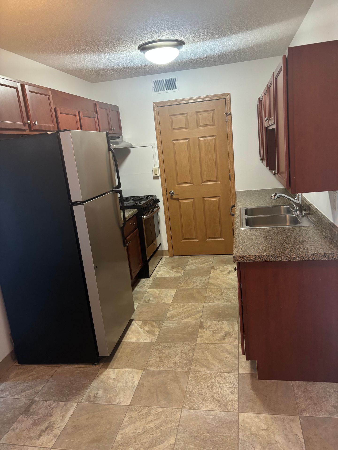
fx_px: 338
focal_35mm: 26
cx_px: 169
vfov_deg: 67.3
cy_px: 225
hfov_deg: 53.1
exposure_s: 1/60
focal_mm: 5.96
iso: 320
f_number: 1.6
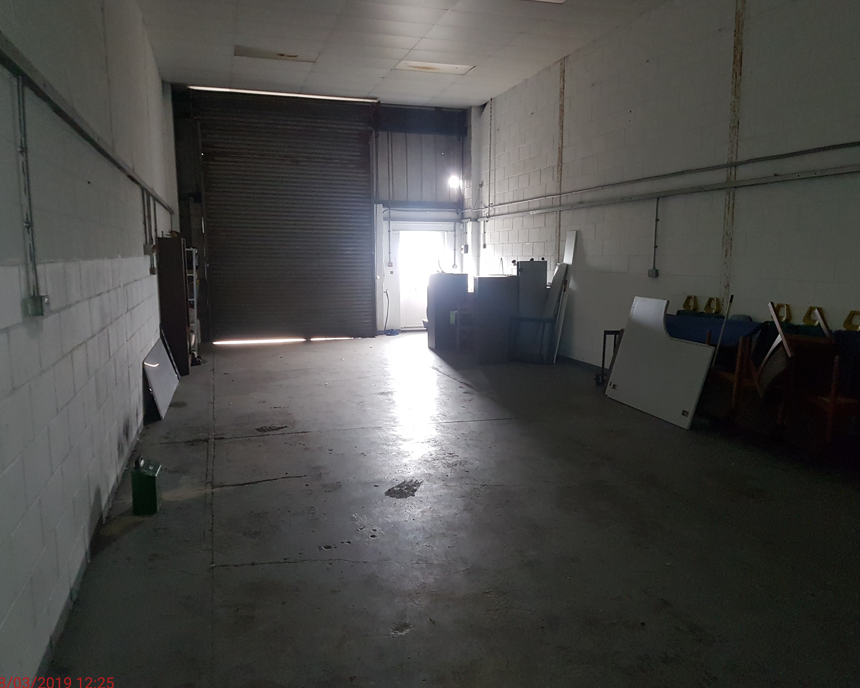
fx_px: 713
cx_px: 461
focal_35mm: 28
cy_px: 340
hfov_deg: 62.1
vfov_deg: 51.5
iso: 250
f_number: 1.7
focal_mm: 4.2
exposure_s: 1/24
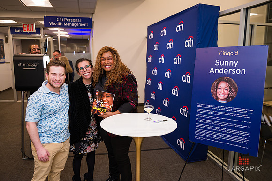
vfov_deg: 46.4
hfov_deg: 65.5
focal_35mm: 28
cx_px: 136
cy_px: 90
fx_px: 211
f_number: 3.2
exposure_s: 1/160
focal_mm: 28
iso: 400
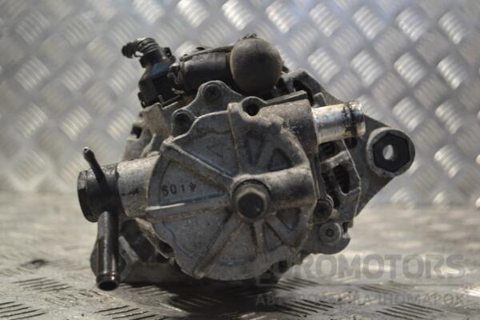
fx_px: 700
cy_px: 160
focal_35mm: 52
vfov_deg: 25.8
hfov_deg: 37.9
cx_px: 240
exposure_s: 1/60
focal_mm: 35
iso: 400
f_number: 5
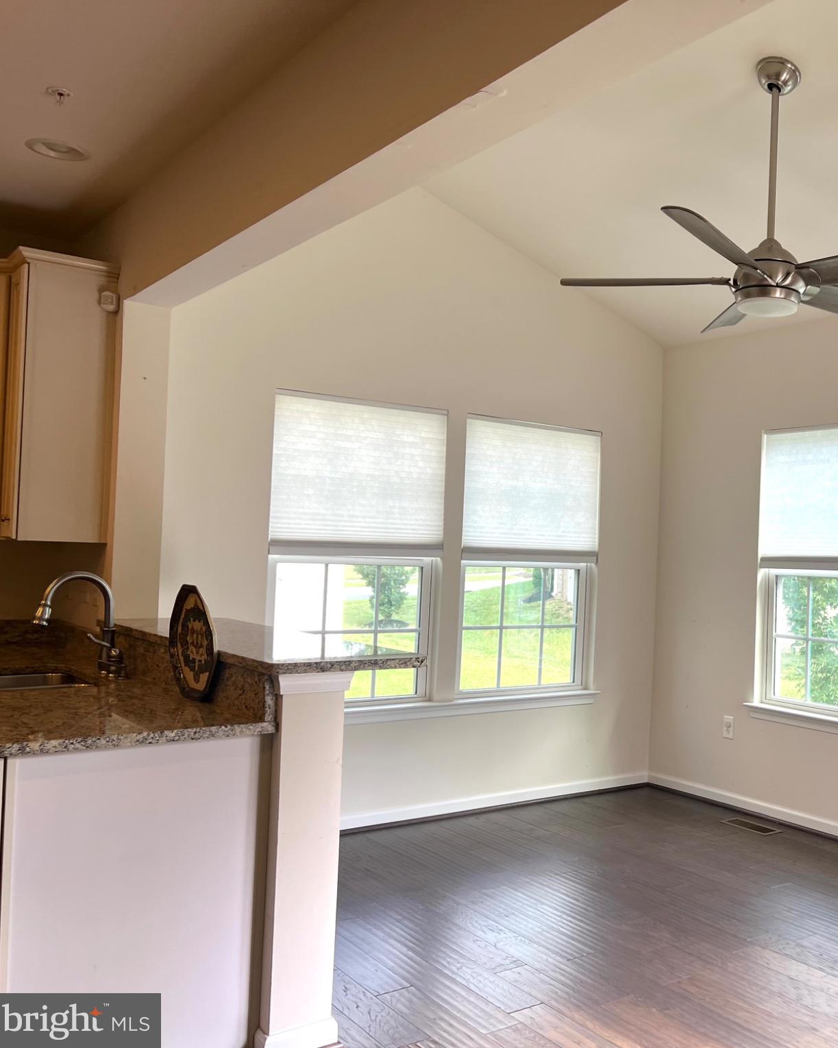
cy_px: 523
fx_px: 1054
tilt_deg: +2.3
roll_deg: -3.0
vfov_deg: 52.8
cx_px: 691
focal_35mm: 34
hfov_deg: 41.2
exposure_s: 1/120
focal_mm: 5.7
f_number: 1.5
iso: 32
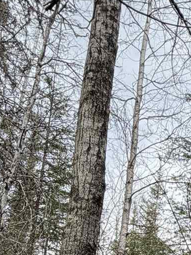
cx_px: 234
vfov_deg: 28.2
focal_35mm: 63
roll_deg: -1.1
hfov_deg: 21.5
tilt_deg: +17.8
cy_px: 273
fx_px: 463
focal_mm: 2.22
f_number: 2.2
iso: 64
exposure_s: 1/424
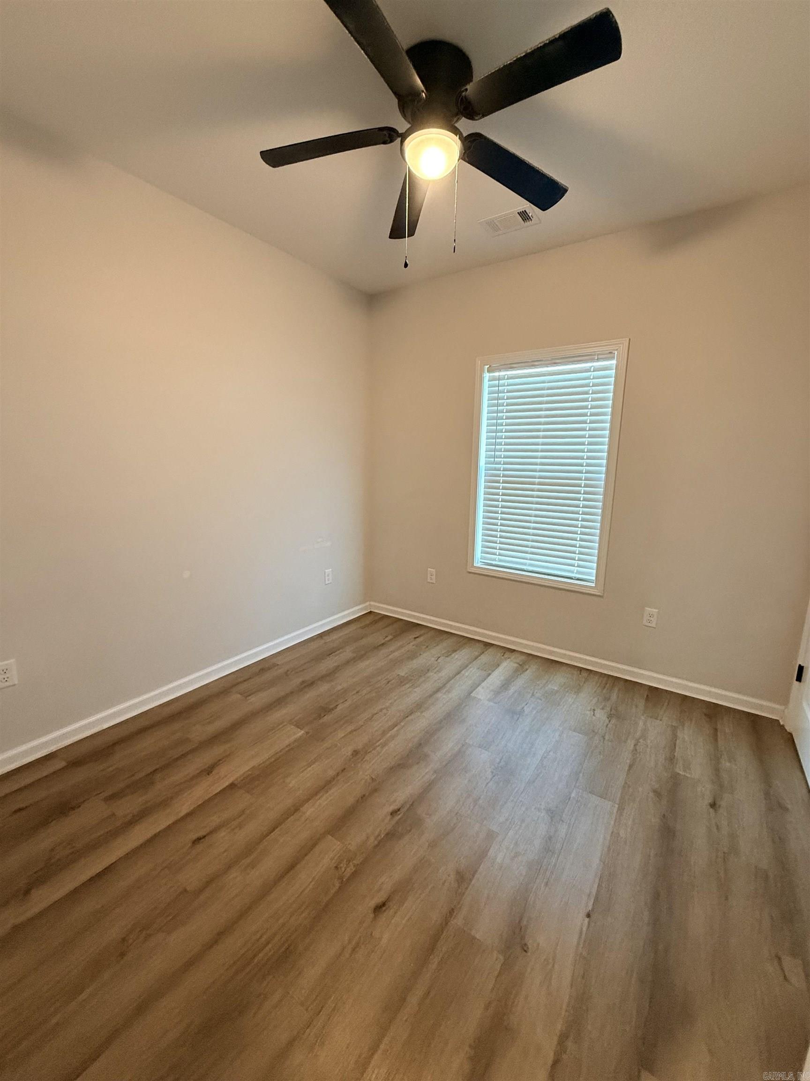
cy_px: 540
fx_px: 437
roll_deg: -1.8
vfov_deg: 102.1
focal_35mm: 14
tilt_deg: -9.5
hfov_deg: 85.7
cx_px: 405
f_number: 2.2
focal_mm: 2.22
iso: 400
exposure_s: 1/60
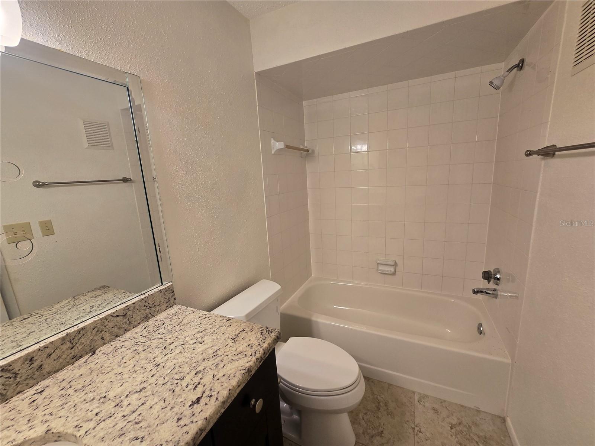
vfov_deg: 89.9
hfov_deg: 106.2
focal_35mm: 13
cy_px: 223
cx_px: 298
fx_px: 223
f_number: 2.2
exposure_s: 1/60
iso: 125
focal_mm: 2.2
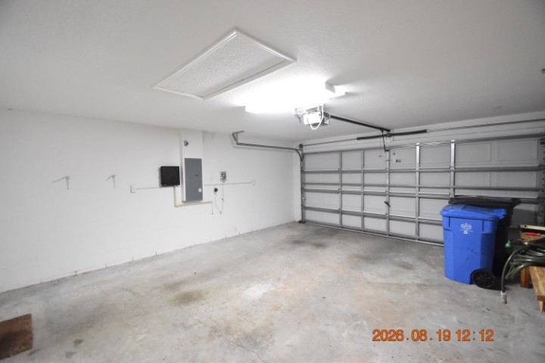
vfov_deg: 77.3
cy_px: 182
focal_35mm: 15
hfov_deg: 100.4
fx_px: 227
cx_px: 272
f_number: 3.5
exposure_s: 1/60
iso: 5600
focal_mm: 10
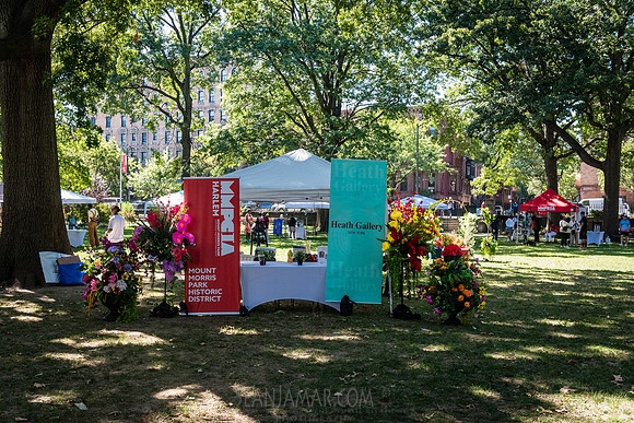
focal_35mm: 38
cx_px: 317
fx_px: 669
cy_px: 212
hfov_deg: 50.7
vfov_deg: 35.1
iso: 2000
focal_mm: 38
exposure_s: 1/1000
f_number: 5
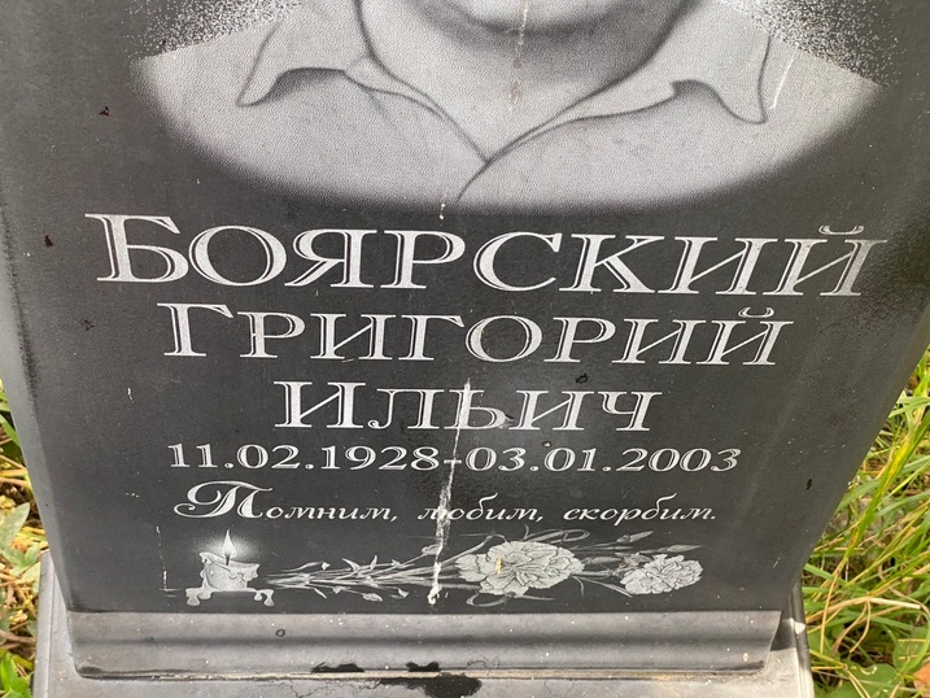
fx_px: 1558
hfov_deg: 33.2
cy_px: 376
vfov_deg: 25.2
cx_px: 466
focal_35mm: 58
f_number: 2
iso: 80
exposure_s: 1/122
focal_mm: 6
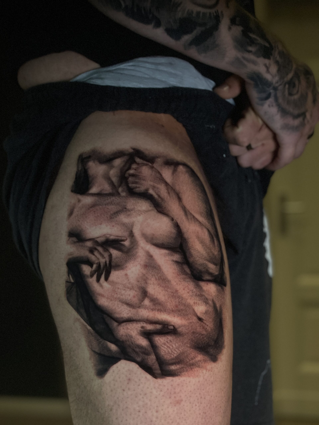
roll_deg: +0.8
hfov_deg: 22.9
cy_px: 212
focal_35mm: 64
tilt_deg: +1.6
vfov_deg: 30.3
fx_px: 786
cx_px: 160
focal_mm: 7.5
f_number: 2.2
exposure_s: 1/25
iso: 320
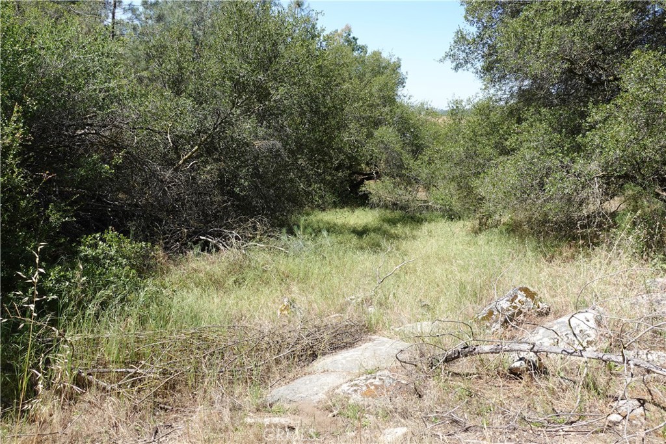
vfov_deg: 53.1
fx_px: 444
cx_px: 333
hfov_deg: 73.7
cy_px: 222
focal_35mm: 24
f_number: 5.6
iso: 125
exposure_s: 1/250
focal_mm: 9.4
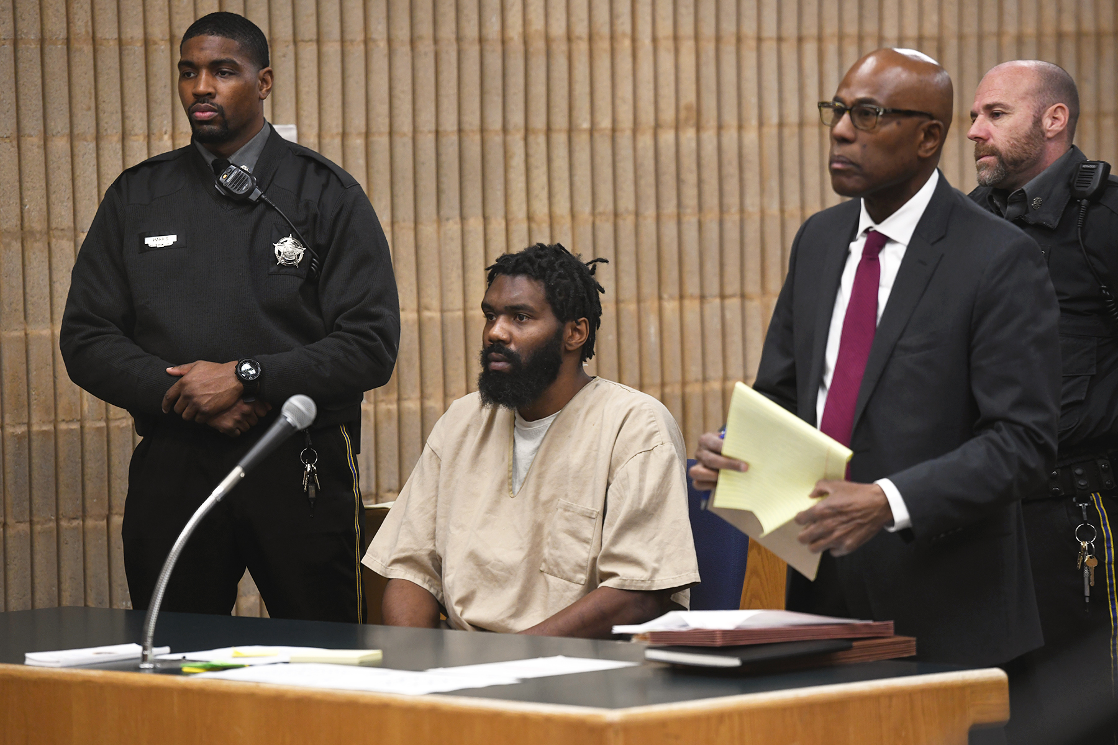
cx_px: 559
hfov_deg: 11.7
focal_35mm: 175
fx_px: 5434
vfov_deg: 7.8
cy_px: 372
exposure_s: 1/80
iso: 1600
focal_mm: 175
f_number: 4.5
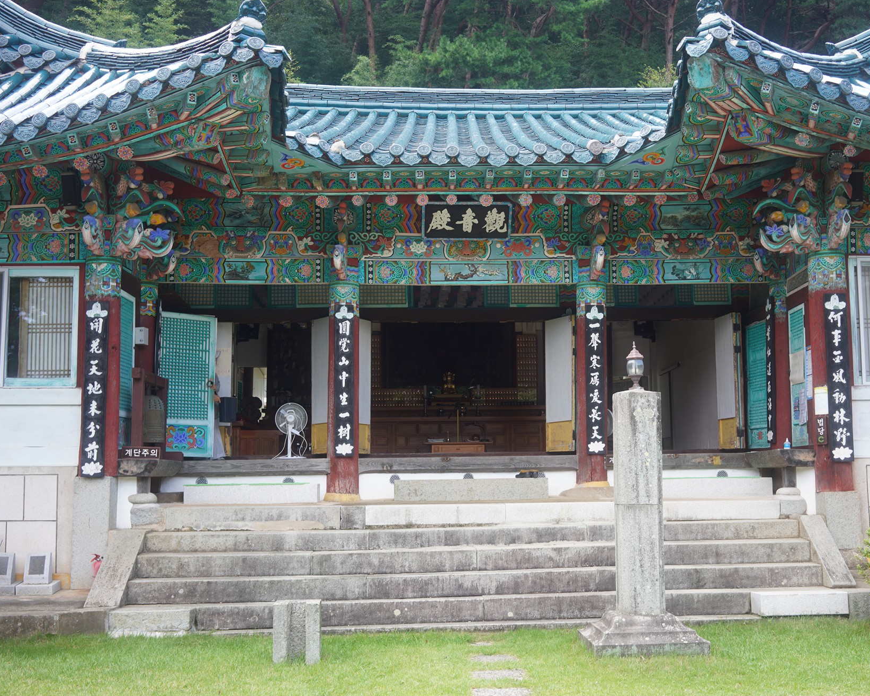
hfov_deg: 45.7
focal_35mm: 40
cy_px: 345
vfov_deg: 37.3
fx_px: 1030
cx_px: 492
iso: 200
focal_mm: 35
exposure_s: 1/100
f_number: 5.6
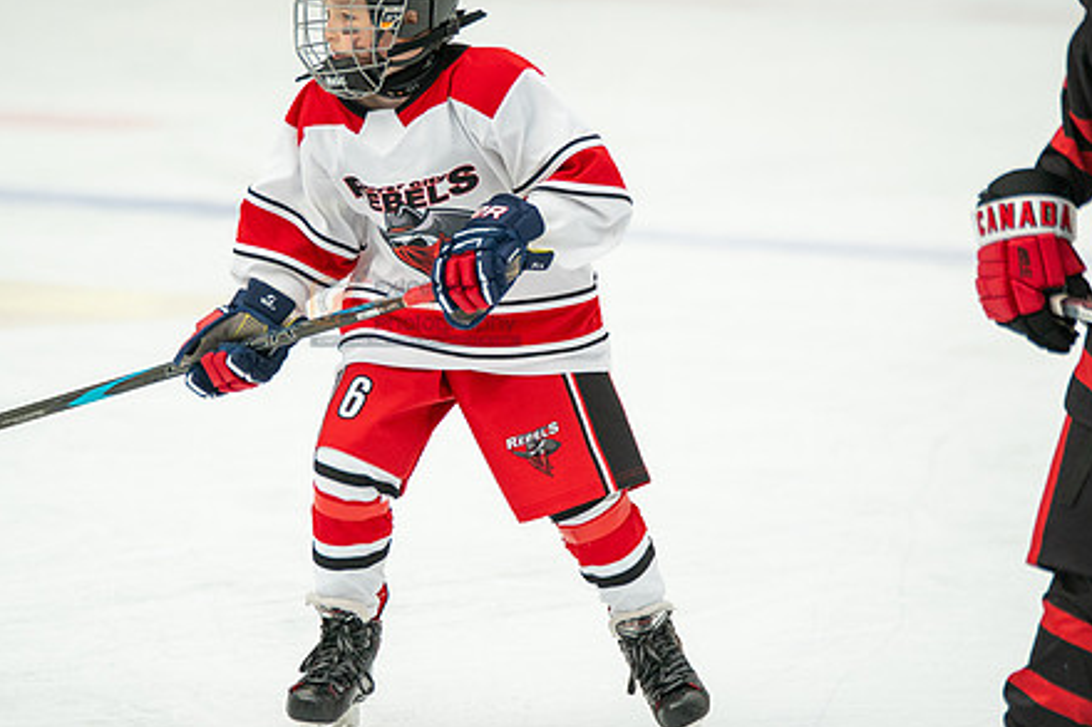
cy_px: 300
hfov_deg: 5.5
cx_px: 492
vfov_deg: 3.6
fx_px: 11431
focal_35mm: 377
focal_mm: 247
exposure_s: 1/2000
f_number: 3.2
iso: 1600
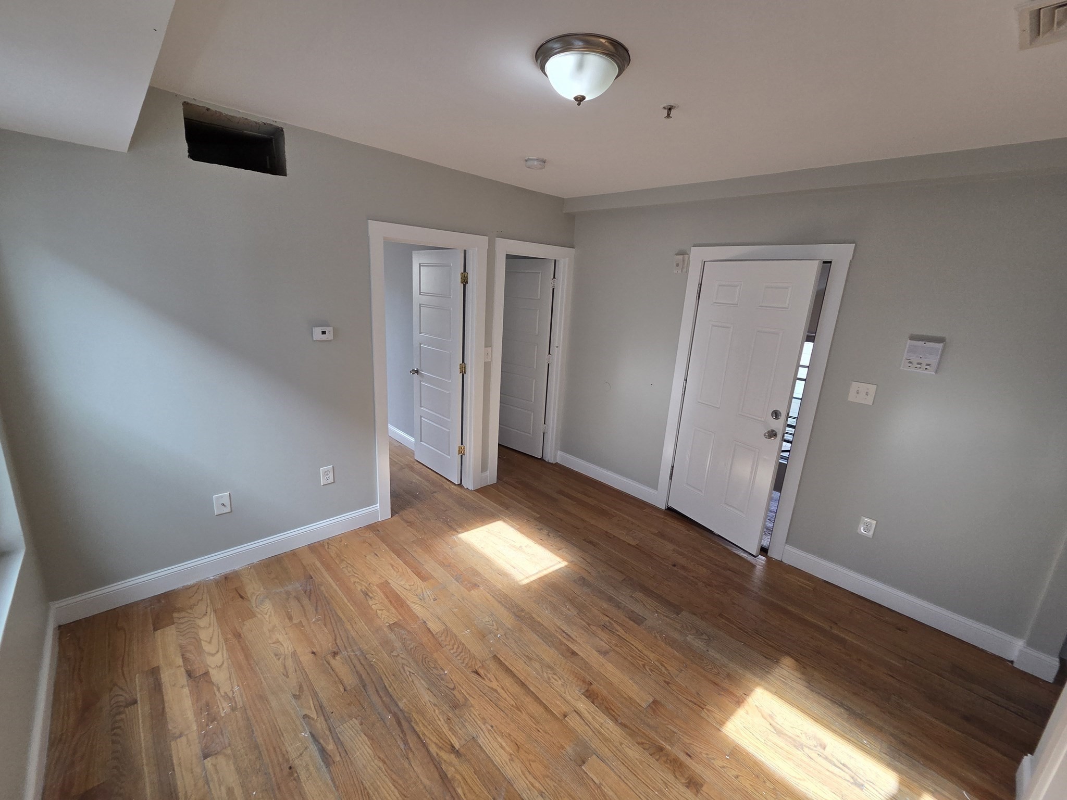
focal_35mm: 13
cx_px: 534
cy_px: 400
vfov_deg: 89.9
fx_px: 401
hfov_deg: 106.2
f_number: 2.2
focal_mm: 2.2
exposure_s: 1/120
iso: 100
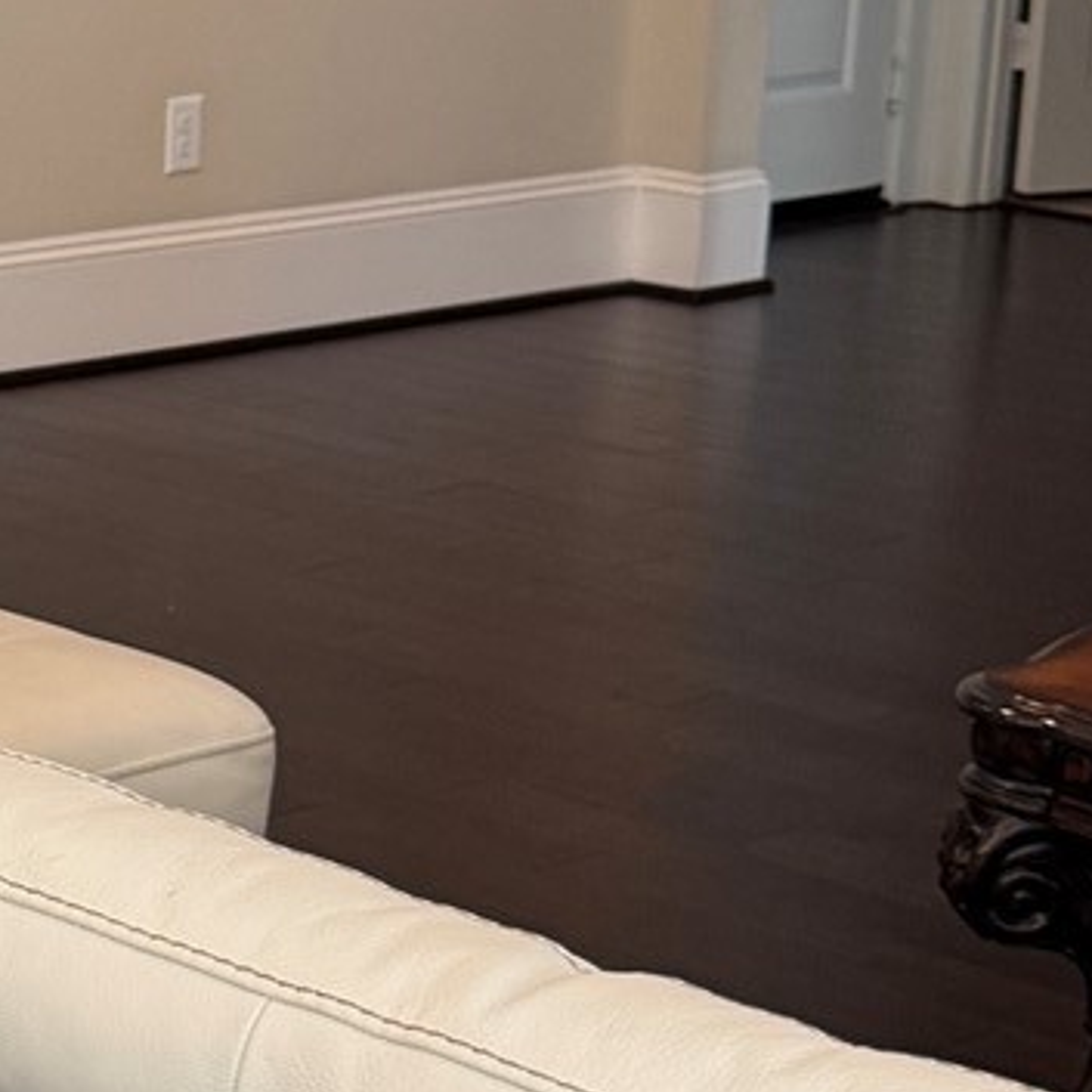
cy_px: 161
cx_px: -900
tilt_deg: -8.1
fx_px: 4390
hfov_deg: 12.8
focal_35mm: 123
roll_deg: +0.0
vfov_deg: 14.1
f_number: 1.78
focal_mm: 6.76
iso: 160
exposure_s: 1/60
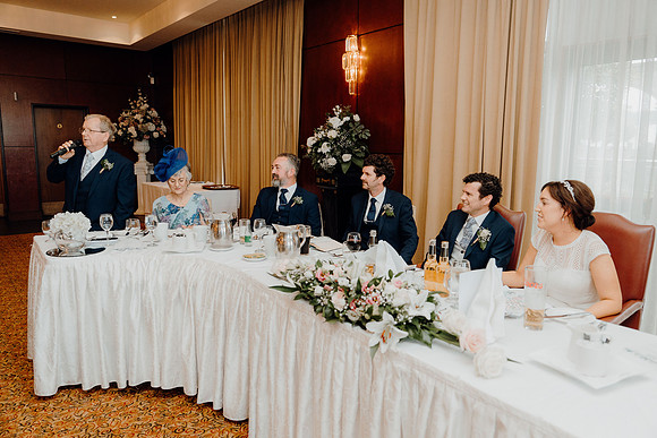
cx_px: 328
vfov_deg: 49.6
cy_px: 219
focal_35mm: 26
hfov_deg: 69.4
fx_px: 475
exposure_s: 1/200
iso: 1250
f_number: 2.8
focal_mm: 26
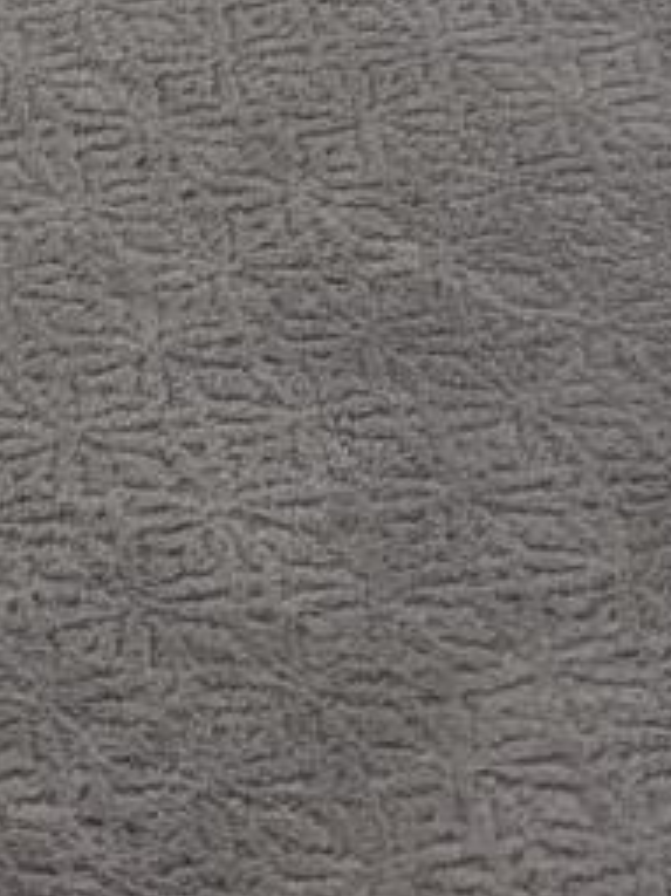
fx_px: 5277
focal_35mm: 204
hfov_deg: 7.2
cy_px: -2210
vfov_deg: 7.8
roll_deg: -0.5
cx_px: -186
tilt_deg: -9.9
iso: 100
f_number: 1.6
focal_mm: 5.96
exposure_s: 1/121
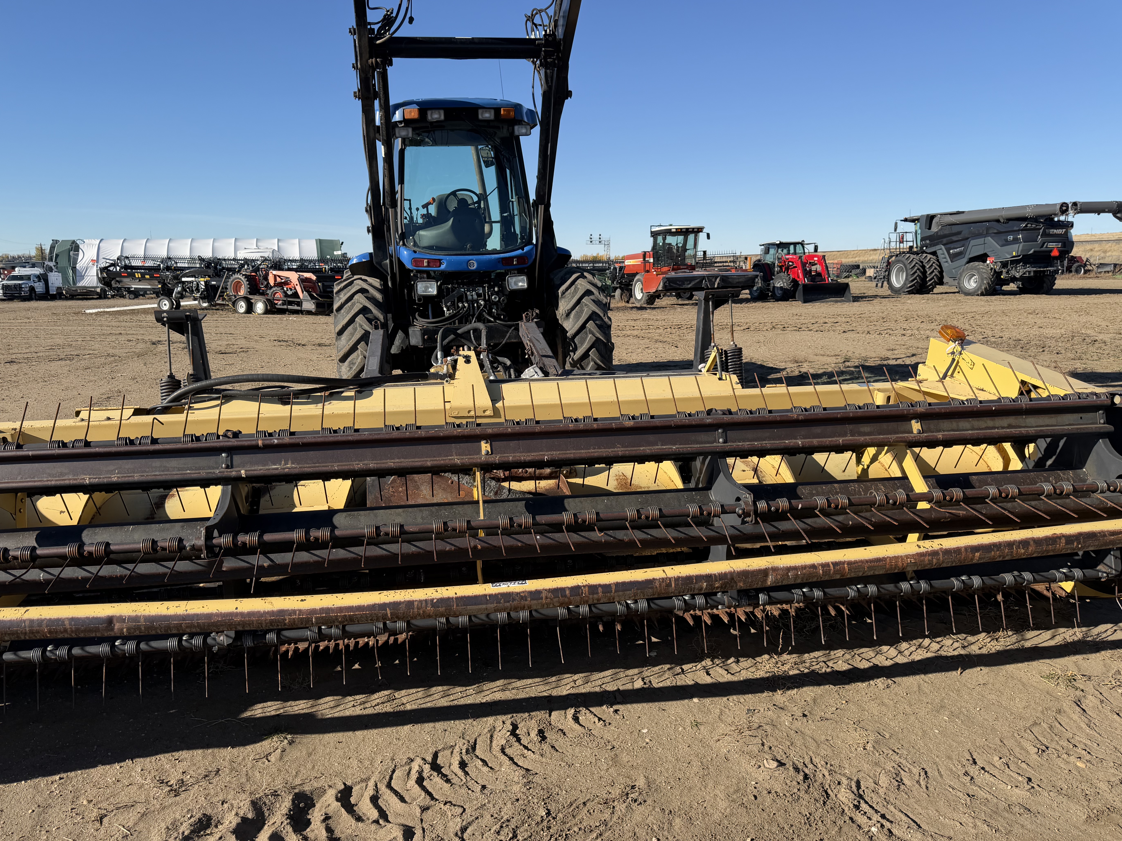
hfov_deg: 69.4
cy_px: 431
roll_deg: -0.2
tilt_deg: -10.4
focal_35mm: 25
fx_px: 810
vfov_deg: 54.9
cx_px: 542
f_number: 1.78
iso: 80
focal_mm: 6.76
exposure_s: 1/3425
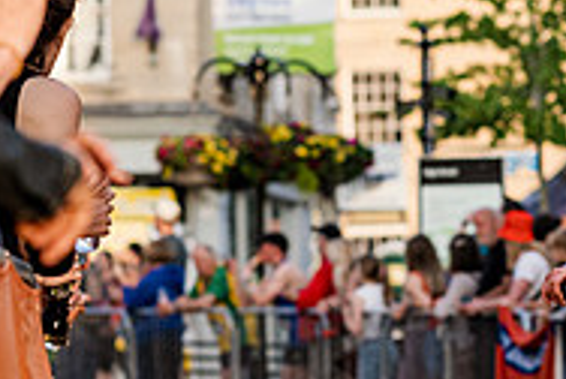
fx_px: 6708
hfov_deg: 4.8
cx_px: 808
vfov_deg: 3.2
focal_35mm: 426
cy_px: 306
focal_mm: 85
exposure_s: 1/2500
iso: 640
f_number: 2.8
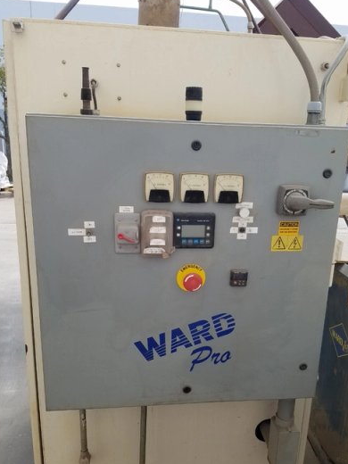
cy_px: 256
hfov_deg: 46.7
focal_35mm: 30
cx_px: 195
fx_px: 402
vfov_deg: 59.8
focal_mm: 4.2
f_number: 1.7
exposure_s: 1/1004
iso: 50
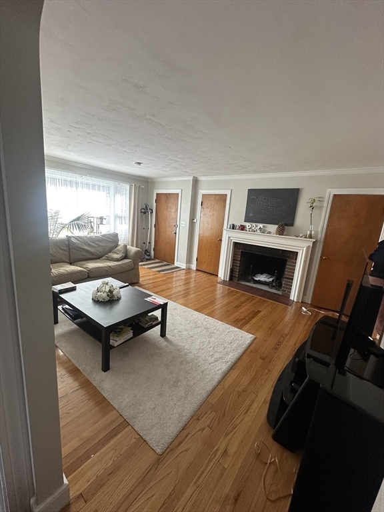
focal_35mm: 14
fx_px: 207
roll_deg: -5.1
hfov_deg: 85.7
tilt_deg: -10.5
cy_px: 256
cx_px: 192
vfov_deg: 102.1
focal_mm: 2.22
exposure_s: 1/120
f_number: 2.2
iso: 200
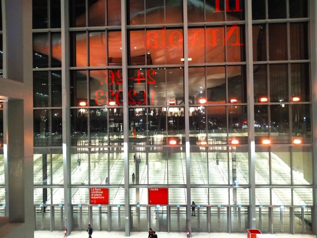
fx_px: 247
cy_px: 119
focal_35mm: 27
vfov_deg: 51.4
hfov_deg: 65.3
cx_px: 158
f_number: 1.8
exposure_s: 1/25
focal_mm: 4
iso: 400
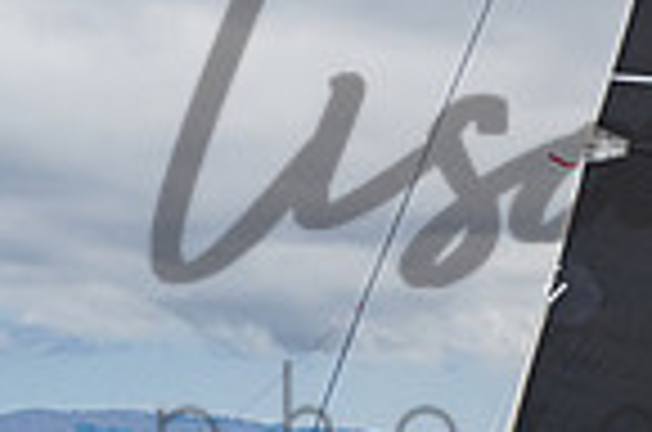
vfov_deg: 4.7
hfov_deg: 6.8
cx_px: 1341
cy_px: 50
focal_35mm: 291
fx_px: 5259
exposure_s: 1/3200
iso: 640
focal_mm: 55
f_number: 7.1
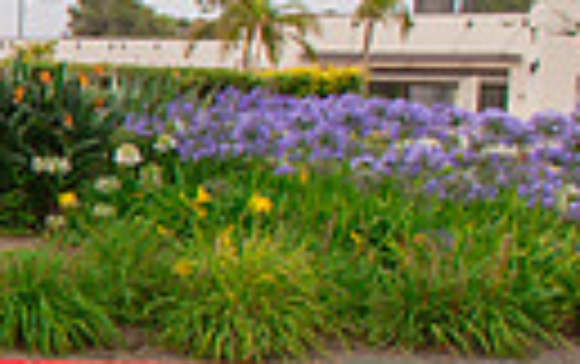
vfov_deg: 11.9
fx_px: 1741
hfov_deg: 14.7
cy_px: 288
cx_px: -656
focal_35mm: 110
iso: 400
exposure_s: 1/250
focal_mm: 24
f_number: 8
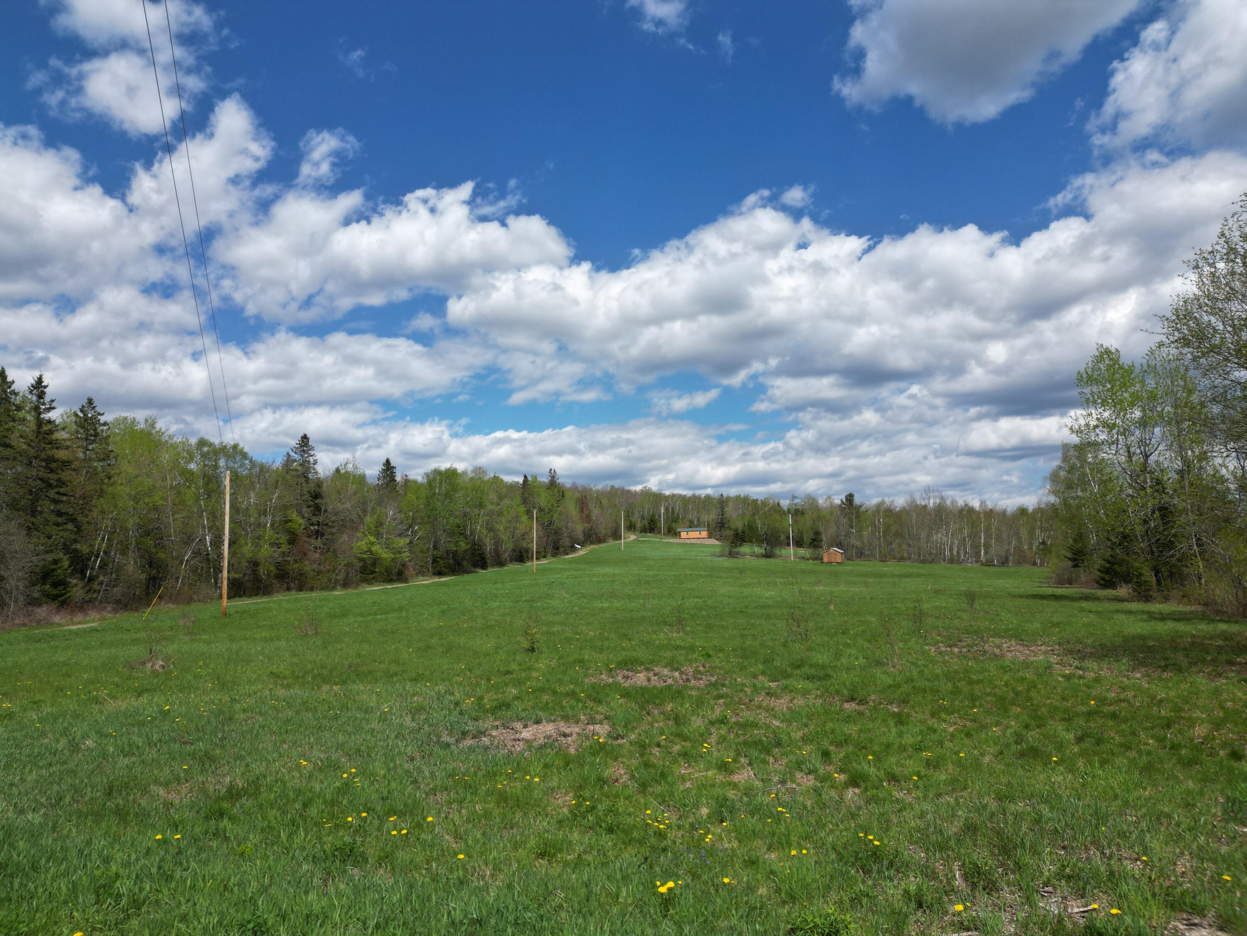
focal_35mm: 24
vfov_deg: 56.8
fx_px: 865
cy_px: 468
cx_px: 624
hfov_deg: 71.6
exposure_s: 1/4000
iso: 110
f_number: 1.7
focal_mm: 6.72
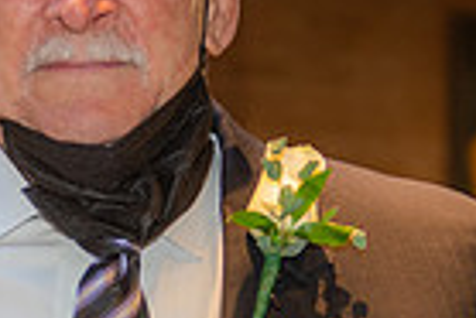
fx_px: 2647
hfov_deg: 10.2
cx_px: -31
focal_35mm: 200
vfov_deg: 6.8
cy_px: 403
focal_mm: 48
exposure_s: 1/125
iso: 800
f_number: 2.8
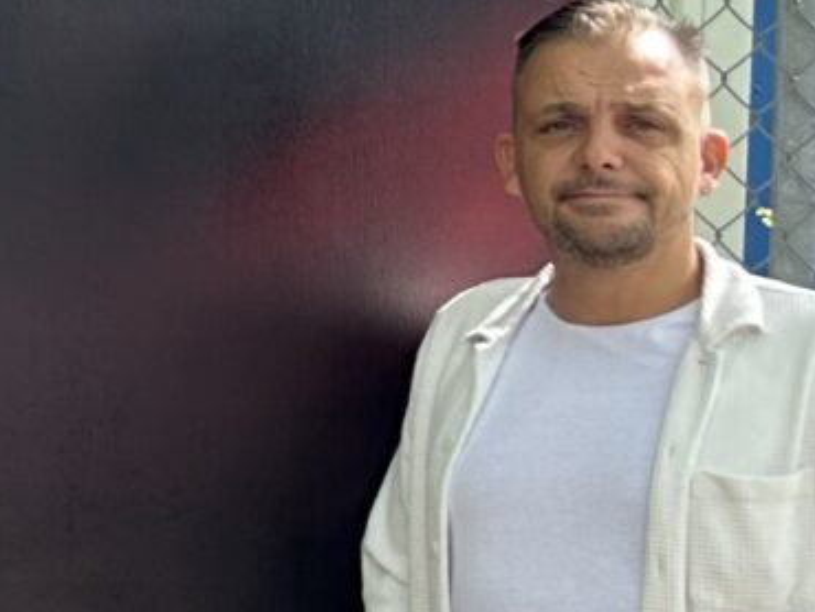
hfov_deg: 9.7
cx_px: -1469
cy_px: 136
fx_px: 3911
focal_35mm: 166
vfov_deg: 8.9
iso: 80
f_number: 1.78
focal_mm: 6.86
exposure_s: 1/129
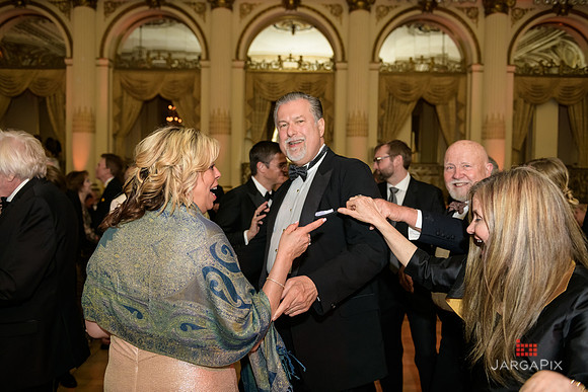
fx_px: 506
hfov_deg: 60.3
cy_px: 196
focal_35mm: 31
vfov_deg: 42.3
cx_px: 294
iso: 1600
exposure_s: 1/100
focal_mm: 31
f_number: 3.2
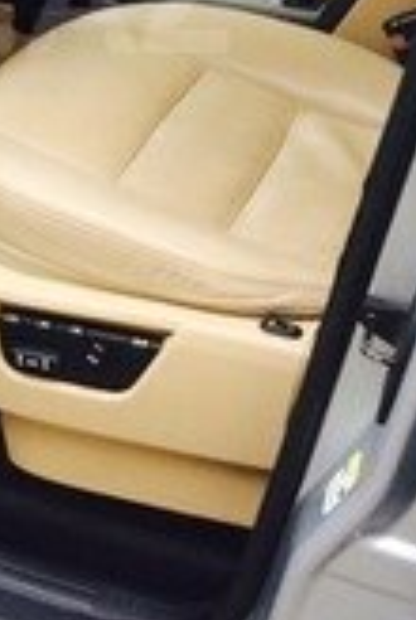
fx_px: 1571
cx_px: -159
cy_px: -4
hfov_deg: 14.3
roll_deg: +1.8
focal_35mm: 91
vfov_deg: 21.5
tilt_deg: -22.0
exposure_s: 1/33
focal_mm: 4.15
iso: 80
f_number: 2.2
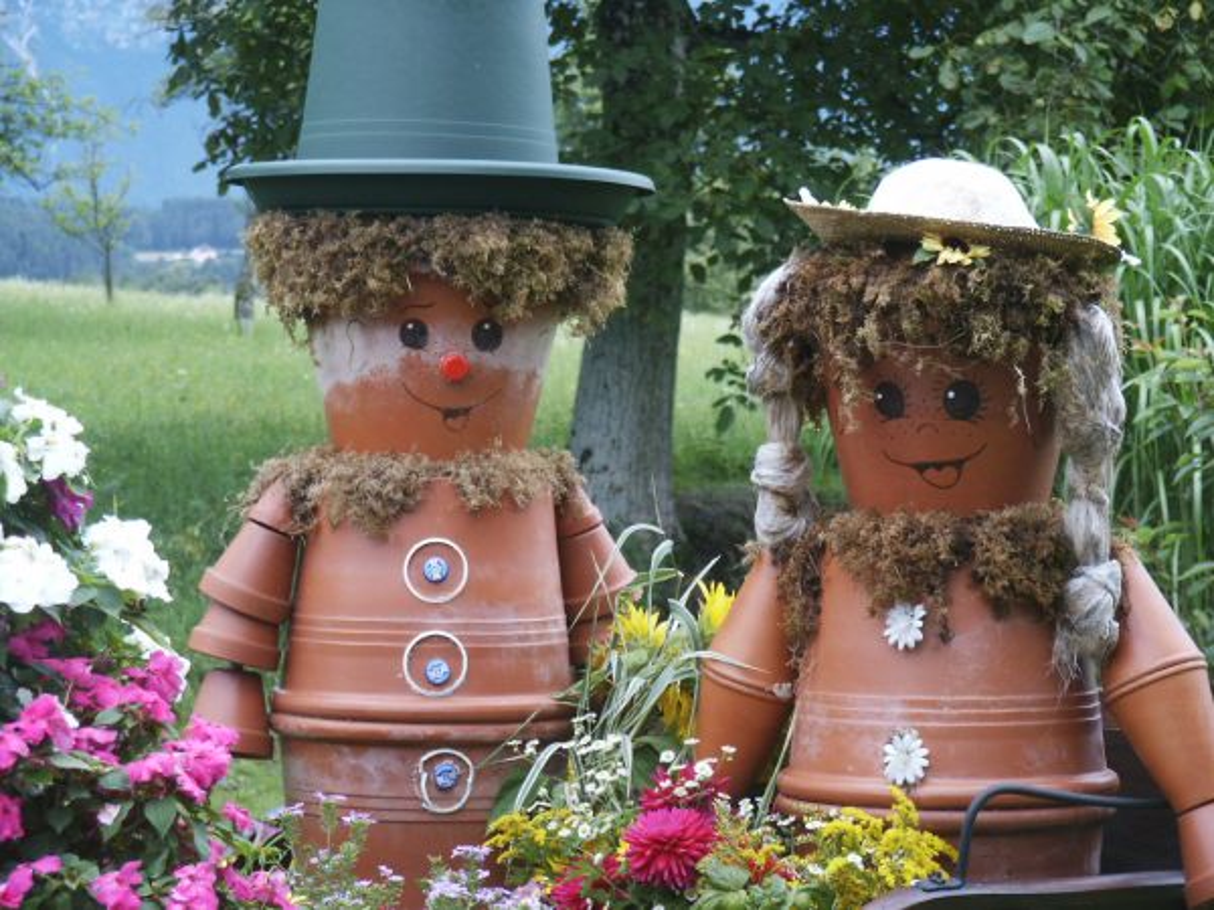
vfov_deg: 12.9
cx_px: 607
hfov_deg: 17.1
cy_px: 455
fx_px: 4033
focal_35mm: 115
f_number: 3.6
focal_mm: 23.5
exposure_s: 1/90
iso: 160
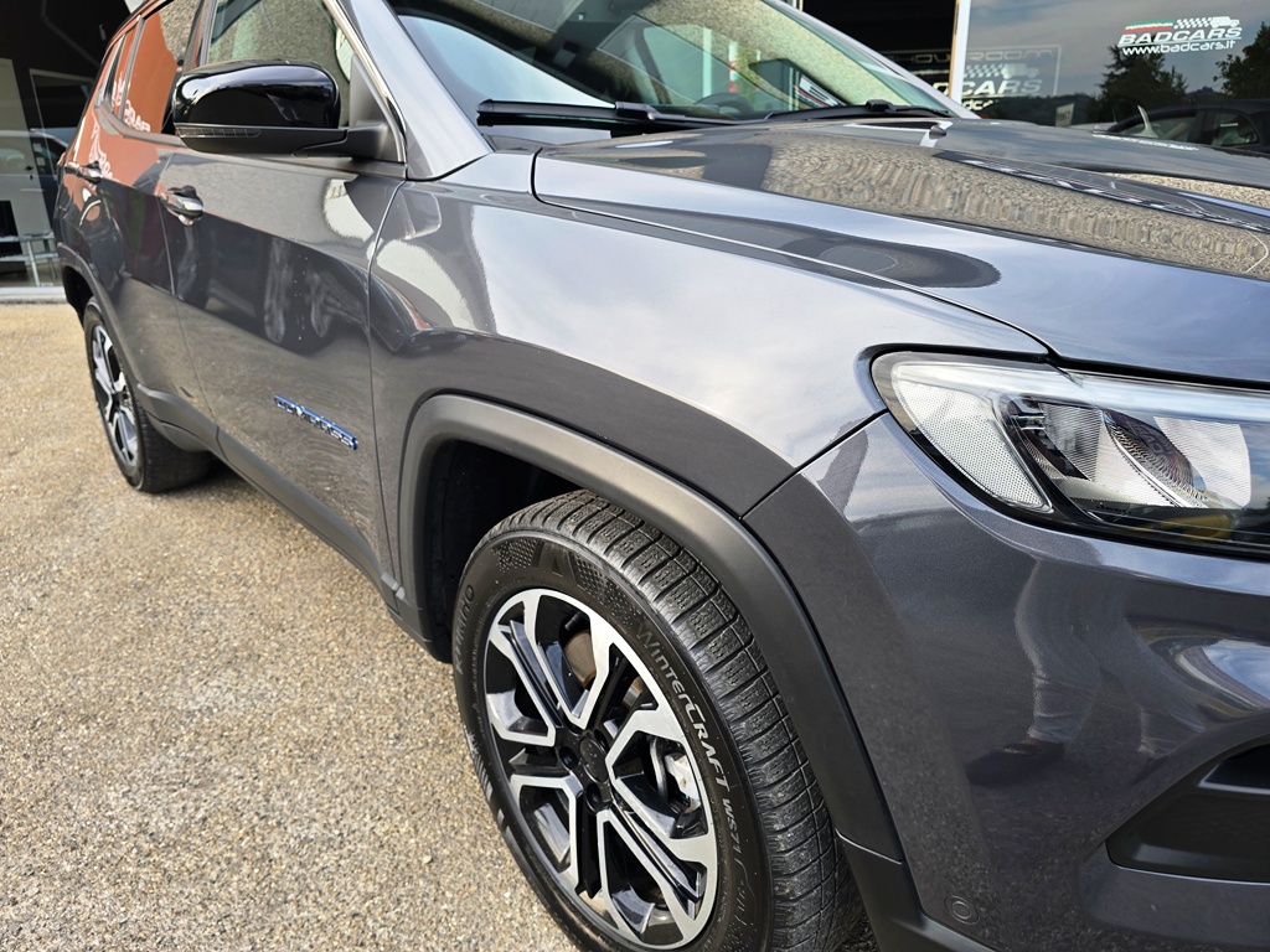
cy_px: 476
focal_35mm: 23
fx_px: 844
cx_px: 635
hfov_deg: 73.9
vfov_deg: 58.9
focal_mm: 6.3
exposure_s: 1/180
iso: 25
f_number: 1.7
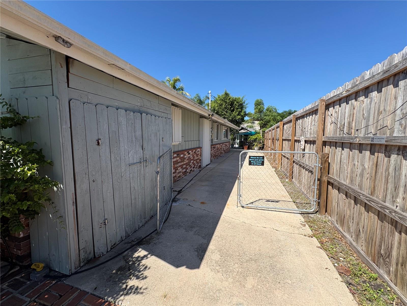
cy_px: 153
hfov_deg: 102.1
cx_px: 204
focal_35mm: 14
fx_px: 165
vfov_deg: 85.7
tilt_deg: -5.2
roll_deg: +0.2
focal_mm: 2.22
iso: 40
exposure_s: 1/1299
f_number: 2.2
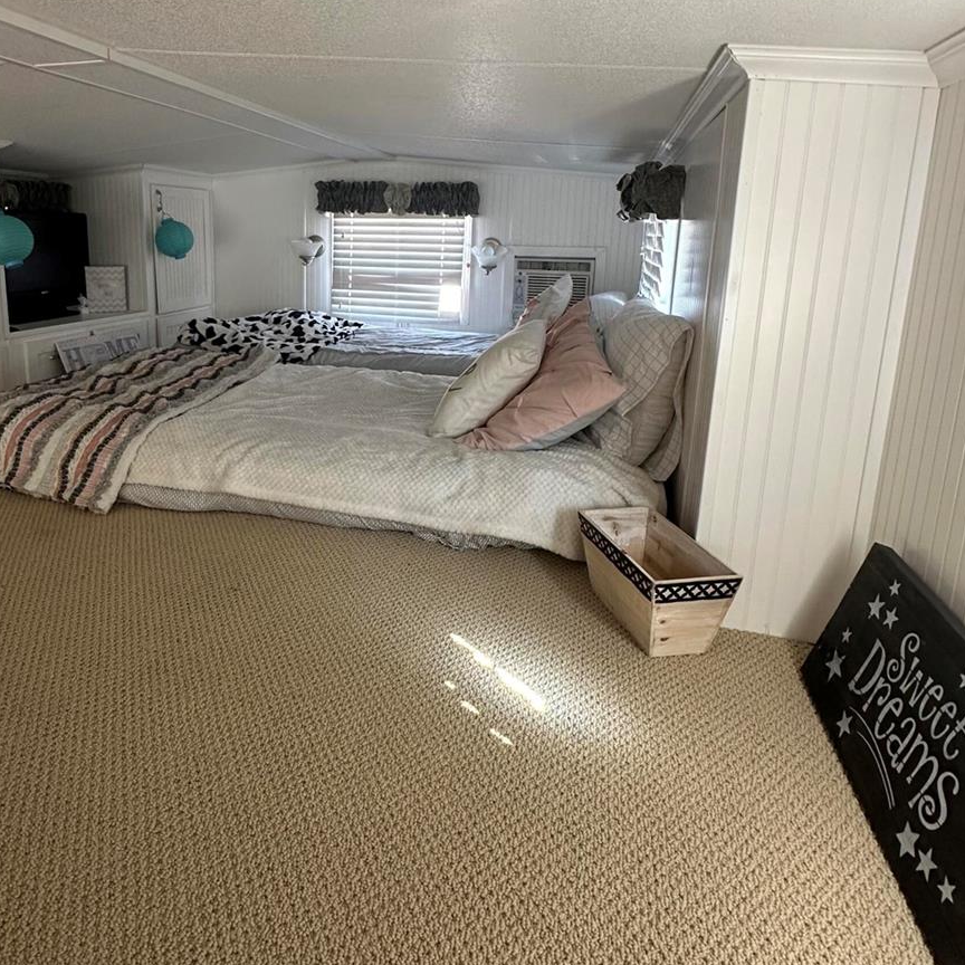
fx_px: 694
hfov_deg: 68.9
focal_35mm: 22
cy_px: 361
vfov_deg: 68.5
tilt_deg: -9.9
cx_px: 381
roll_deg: -2.3
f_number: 2.2
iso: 200
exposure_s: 1/60
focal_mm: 2.22
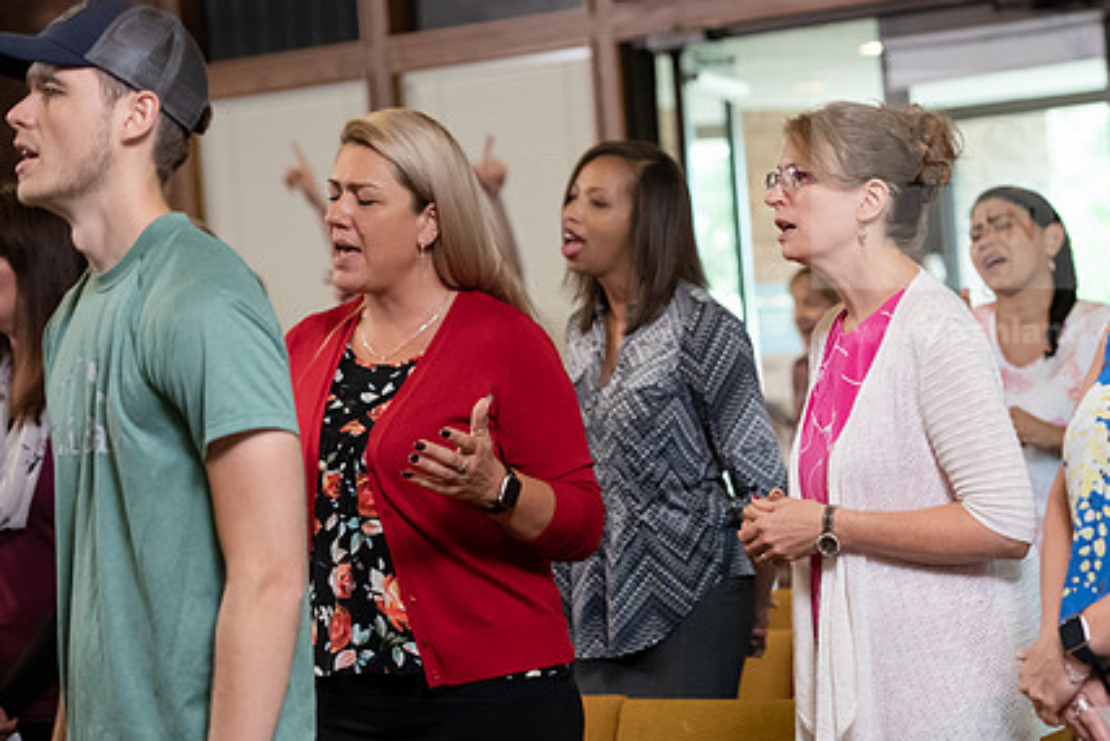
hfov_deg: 16.4
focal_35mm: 125
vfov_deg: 11.0
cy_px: 386
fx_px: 3855
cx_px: 733
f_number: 3.5
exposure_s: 1/200
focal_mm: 92
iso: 2500
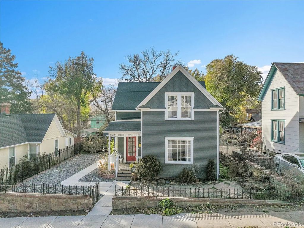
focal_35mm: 24
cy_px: 114
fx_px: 211
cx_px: 152
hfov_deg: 71.6
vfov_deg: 56.8
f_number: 2.8
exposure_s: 1/8000
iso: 380
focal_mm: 12.29
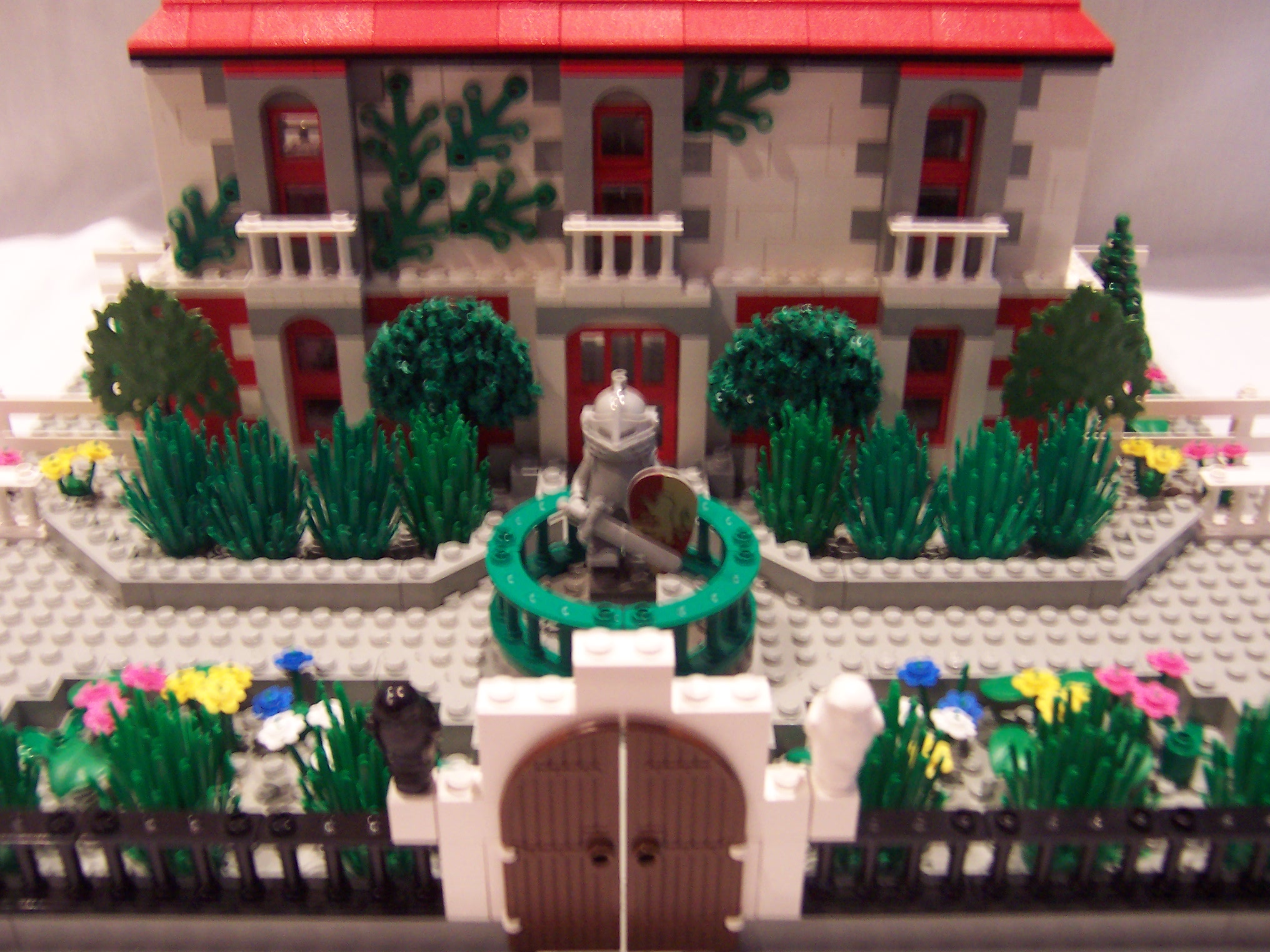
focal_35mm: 36
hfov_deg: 51.4
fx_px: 1321
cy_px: 476
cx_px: 635
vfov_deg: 39.7
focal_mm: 5.6
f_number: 2.8
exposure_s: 1/8
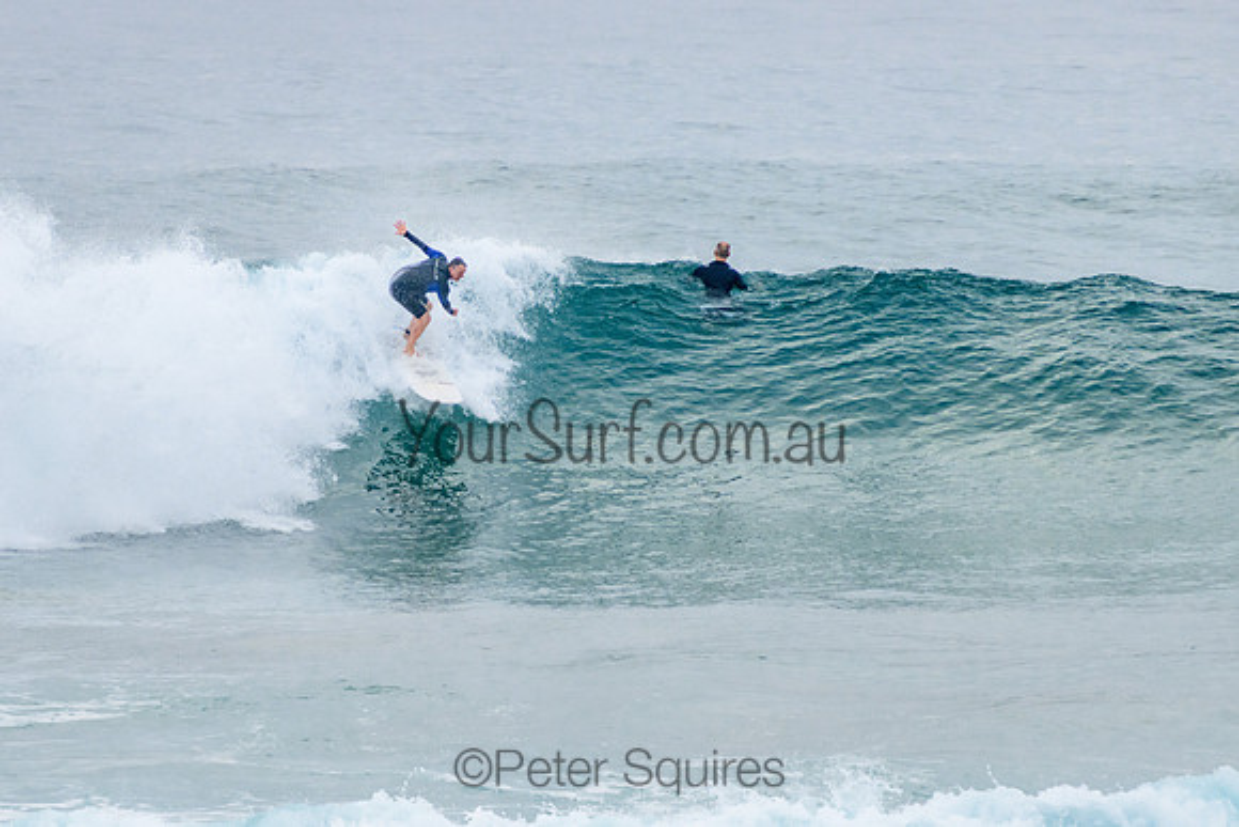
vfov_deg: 2.5
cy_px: 365
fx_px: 18913
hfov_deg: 3.8
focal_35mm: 549
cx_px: 507
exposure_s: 1/1250
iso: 500
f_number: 5.6
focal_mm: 400
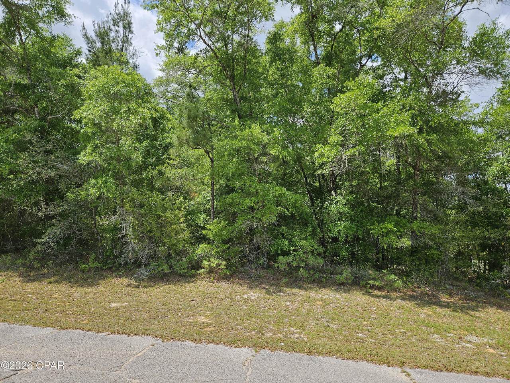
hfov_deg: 73.9
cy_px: 192
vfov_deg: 58.9
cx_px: 255
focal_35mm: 23
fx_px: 339
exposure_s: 1/1314
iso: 25
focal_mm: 5.4
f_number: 1.8
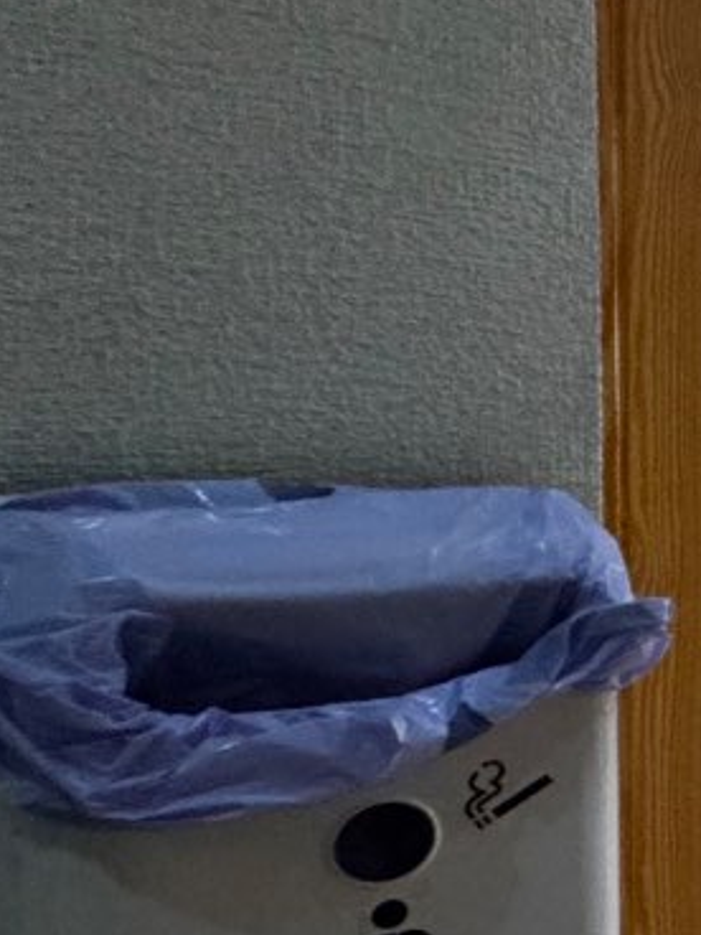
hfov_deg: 14.4
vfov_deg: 33.7
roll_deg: -1.1
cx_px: 1752
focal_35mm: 57
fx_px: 1539
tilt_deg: -3.2
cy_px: 542
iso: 320
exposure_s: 1/50
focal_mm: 2.22
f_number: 2.2
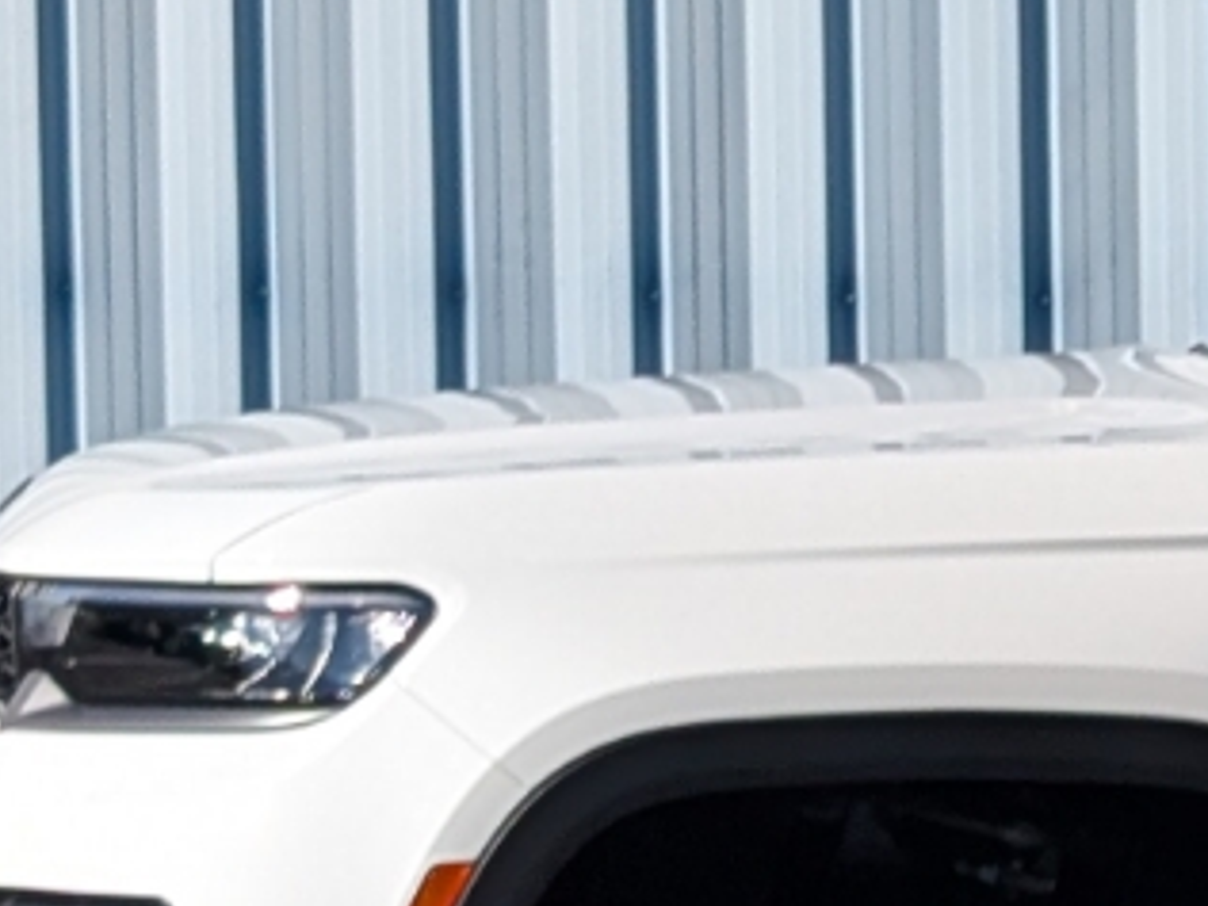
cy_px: 780
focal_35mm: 248
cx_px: 2611
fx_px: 8654
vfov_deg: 6.0
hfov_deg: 7.6
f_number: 1.68
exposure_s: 1/1372
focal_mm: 6.9
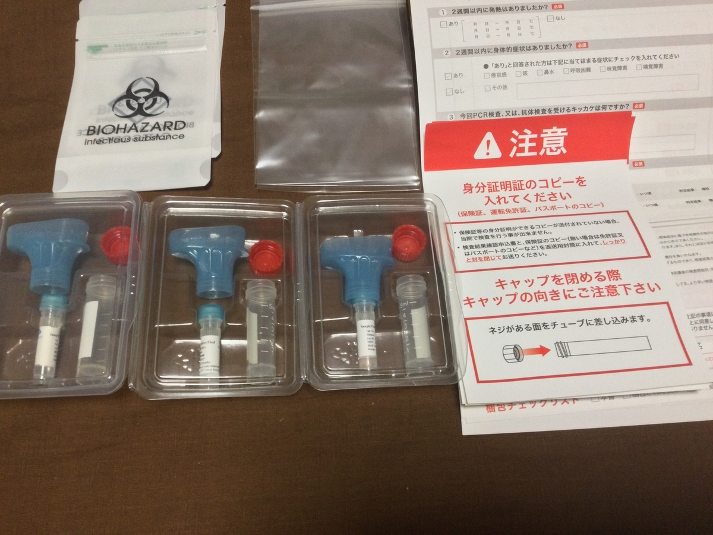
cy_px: 268
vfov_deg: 45.4
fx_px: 639
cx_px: 356
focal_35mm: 31
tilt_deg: -66.5
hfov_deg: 58.4
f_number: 2.4
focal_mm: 3.3
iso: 125
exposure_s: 1/30
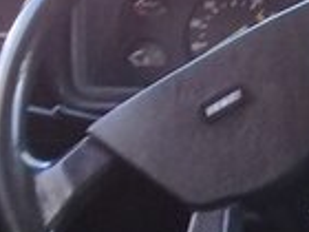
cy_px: 173
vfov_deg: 10.1
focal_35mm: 146
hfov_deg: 11.9
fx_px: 1303
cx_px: 638
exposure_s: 1/40
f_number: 2.2
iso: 64
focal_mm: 3.3
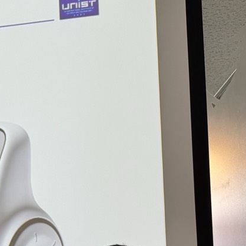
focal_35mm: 71
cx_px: -101
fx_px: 571
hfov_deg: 21.3
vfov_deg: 22.7
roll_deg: +2.2
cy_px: 280
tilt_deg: +4.2
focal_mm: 6.76
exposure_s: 1/120
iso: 80
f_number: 1.78
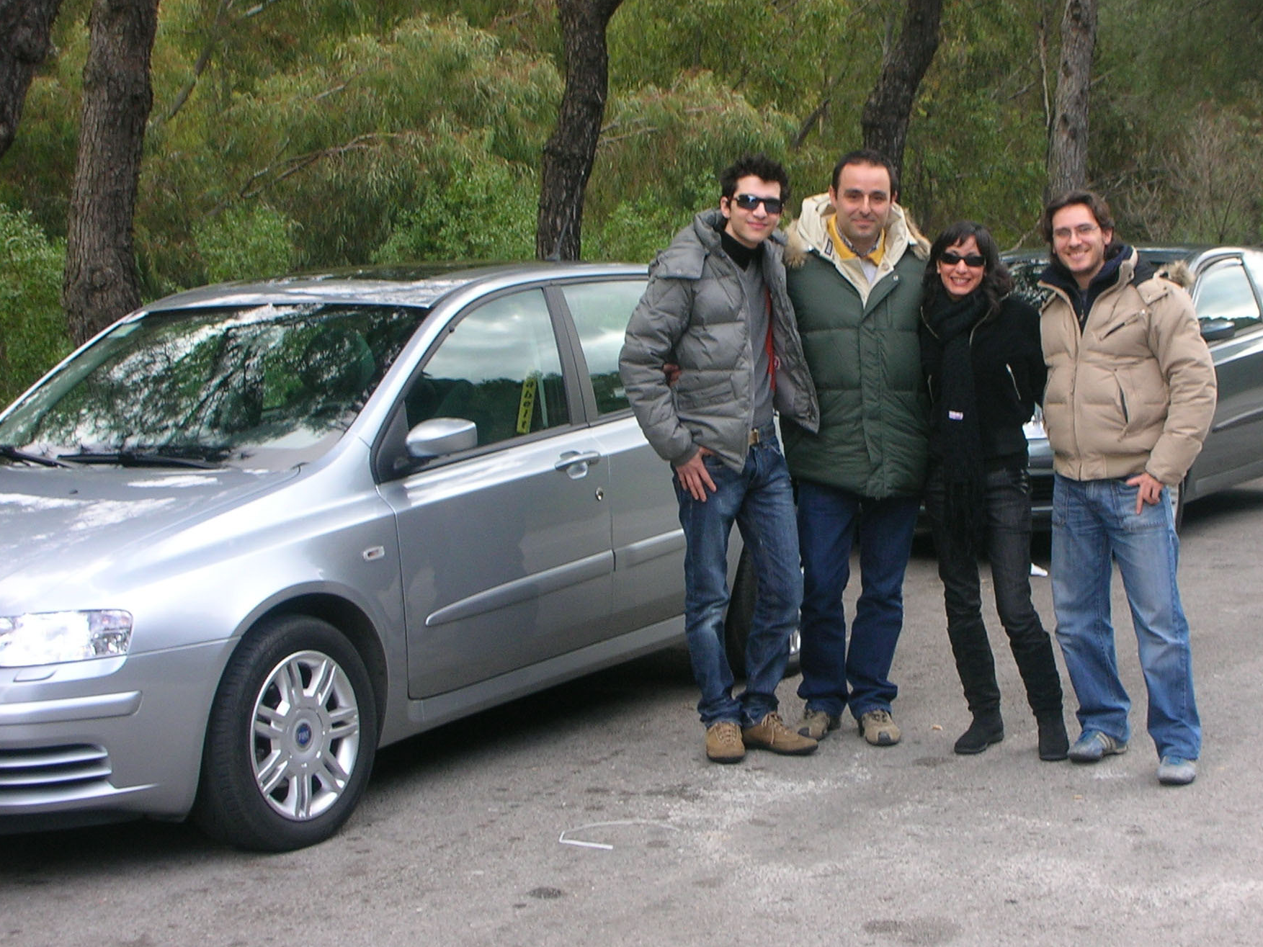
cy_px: 439
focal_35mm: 68
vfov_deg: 21.6
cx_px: 733
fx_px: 2481
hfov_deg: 28.5
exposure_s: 1/87.2
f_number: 3.5
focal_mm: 7.7
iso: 50
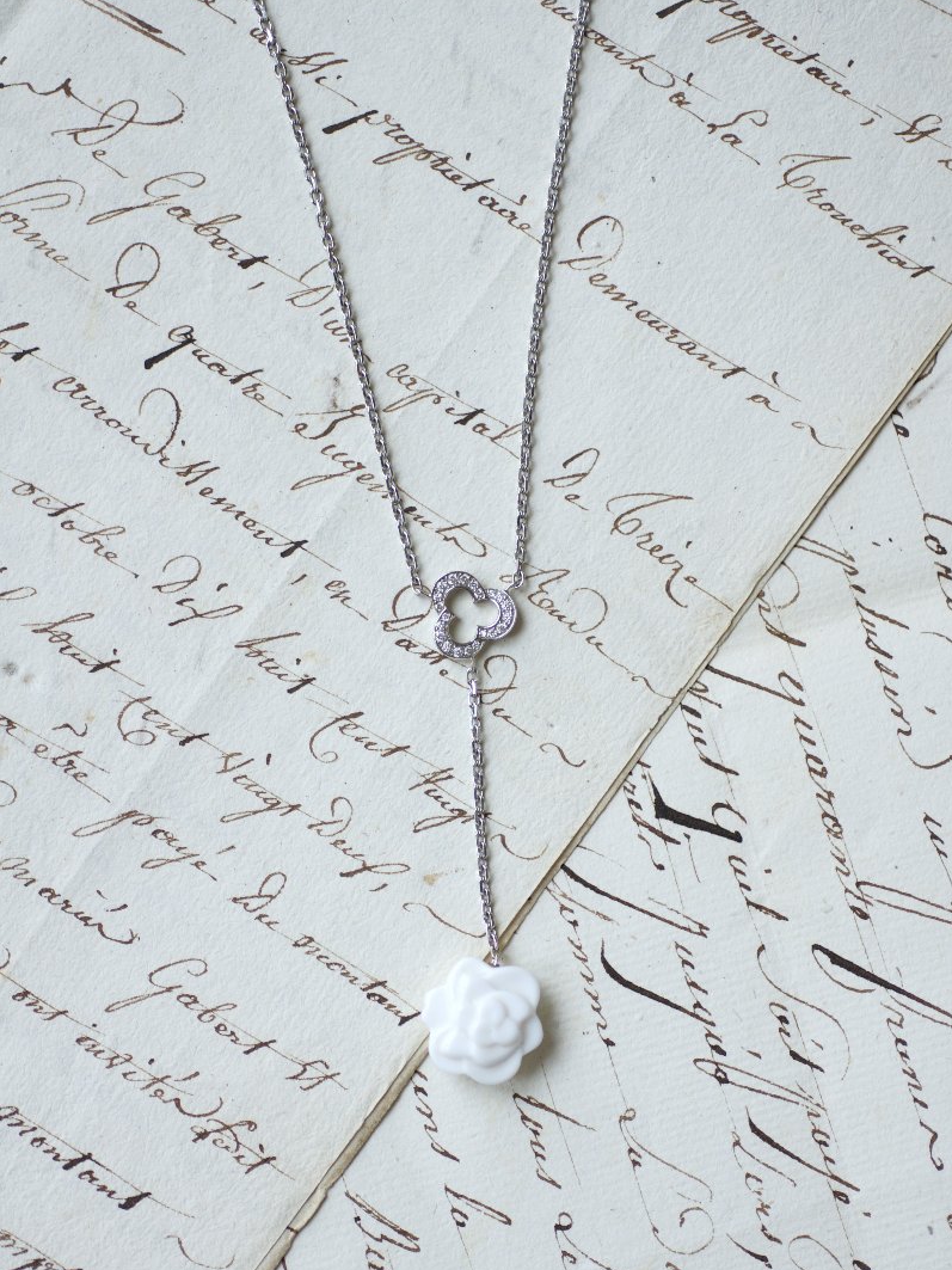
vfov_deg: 17.3
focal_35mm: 114
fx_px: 4181
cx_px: 477
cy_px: 674
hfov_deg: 13.0
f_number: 2.8
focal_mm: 70
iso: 250
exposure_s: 1/125
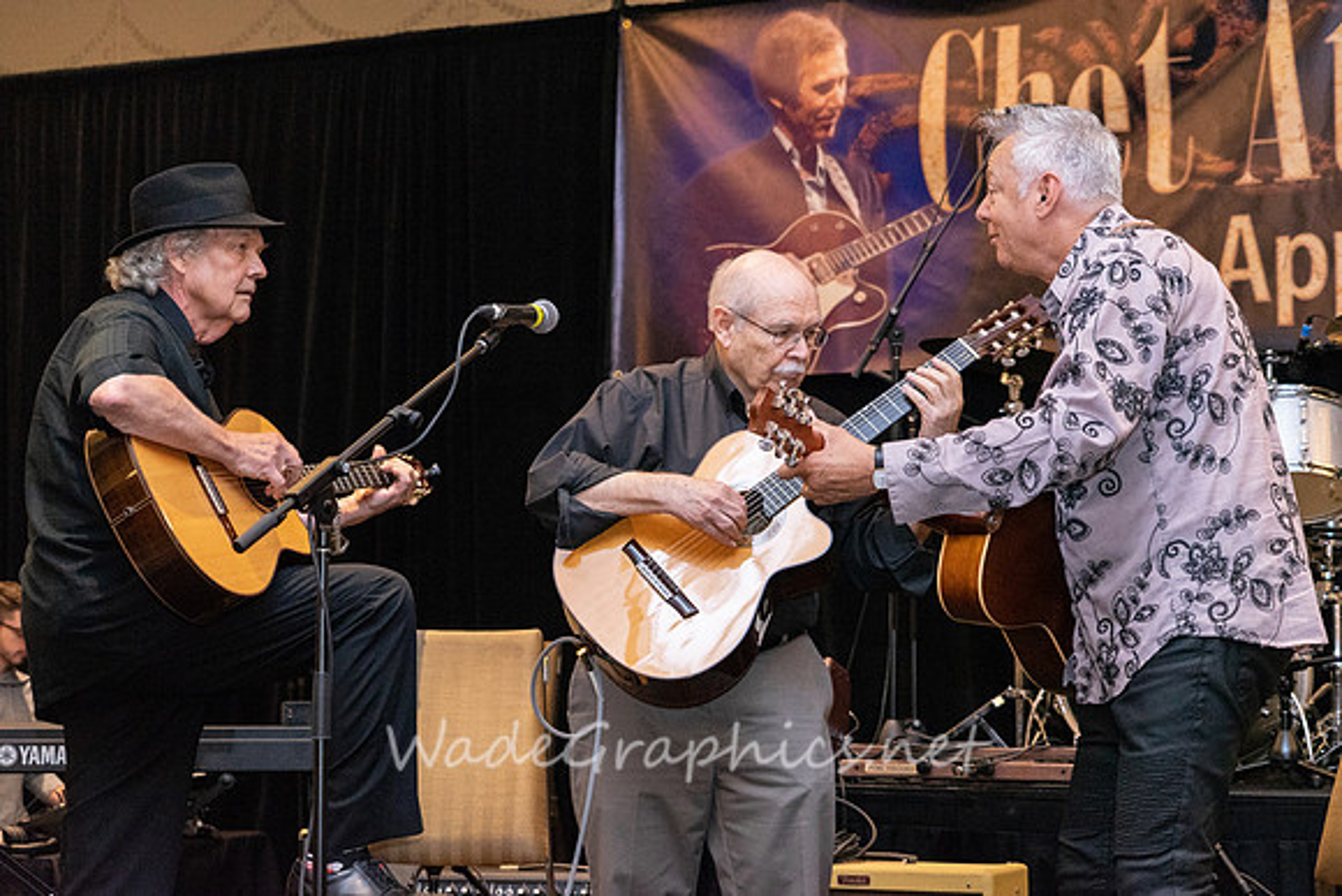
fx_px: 2694
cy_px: 434
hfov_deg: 28.0
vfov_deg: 18.9
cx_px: 657
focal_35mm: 72
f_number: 5.6
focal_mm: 70
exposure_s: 1/160
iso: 3200
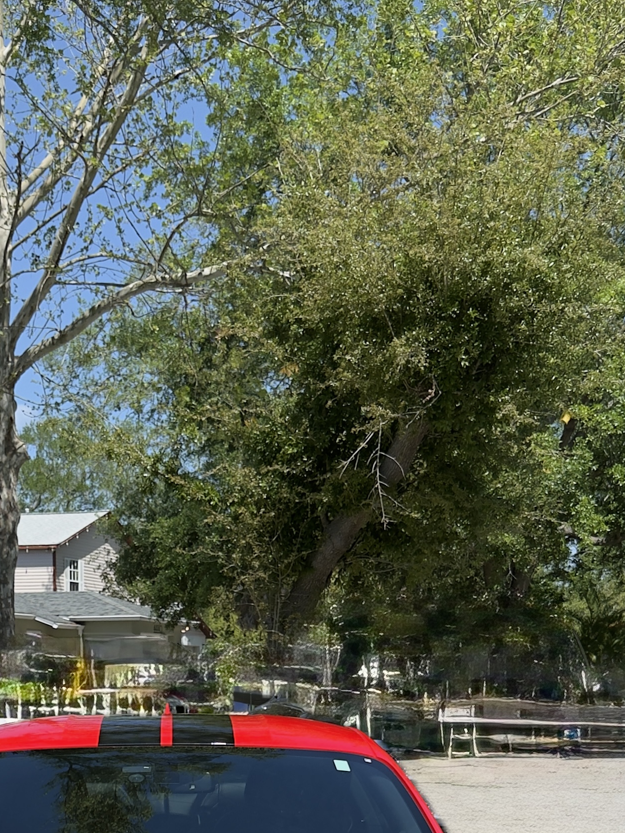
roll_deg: -0.2
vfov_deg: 30.1
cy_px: 895
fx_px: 1396
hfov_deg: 25.0
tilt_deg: -9.6
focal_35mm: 58
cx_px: 179
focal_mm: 6.76
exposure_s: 1/3759
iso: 80
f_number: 1.78
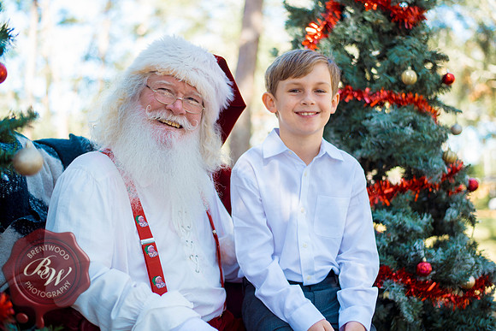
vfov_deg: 27.0
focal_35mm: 50
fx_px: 689
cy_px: 166
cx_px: 248
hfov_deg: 39.6
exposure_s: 1/320
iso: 125
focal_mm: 50
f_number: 2.5
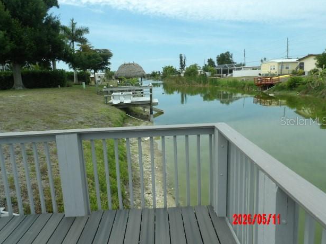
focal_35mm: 25
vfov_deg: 54.9
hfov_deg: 69.4
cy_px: 121
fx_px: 236
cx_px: 160
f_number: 4.6
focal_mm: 4.3
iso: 100
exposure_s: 1/494
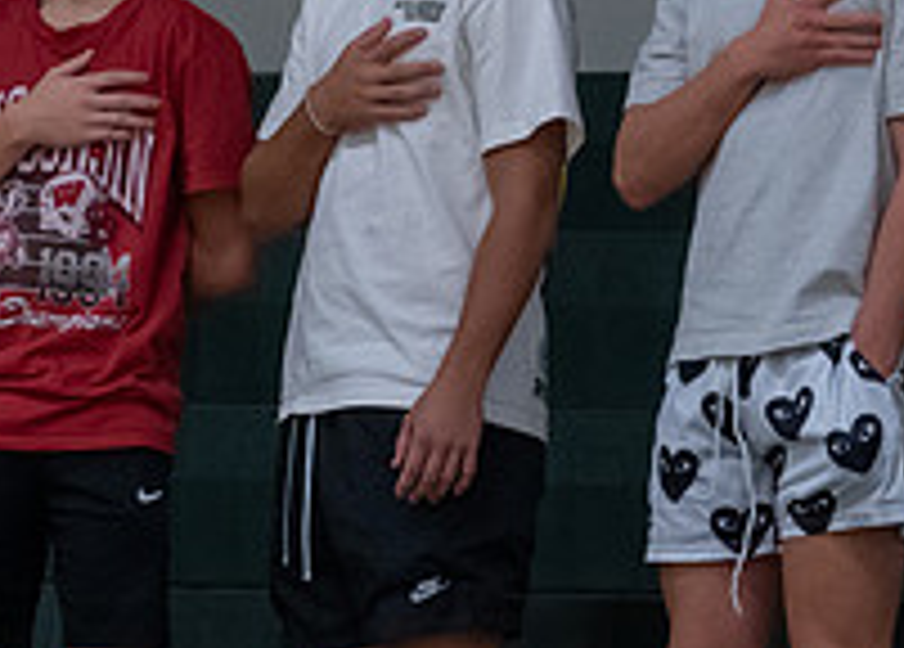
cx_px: 432
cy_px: 114
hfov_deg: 2.2
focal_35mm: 912
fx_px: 23439
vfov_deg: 1.6
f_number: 2.8
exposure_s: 1/320
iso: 1600
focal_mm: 200
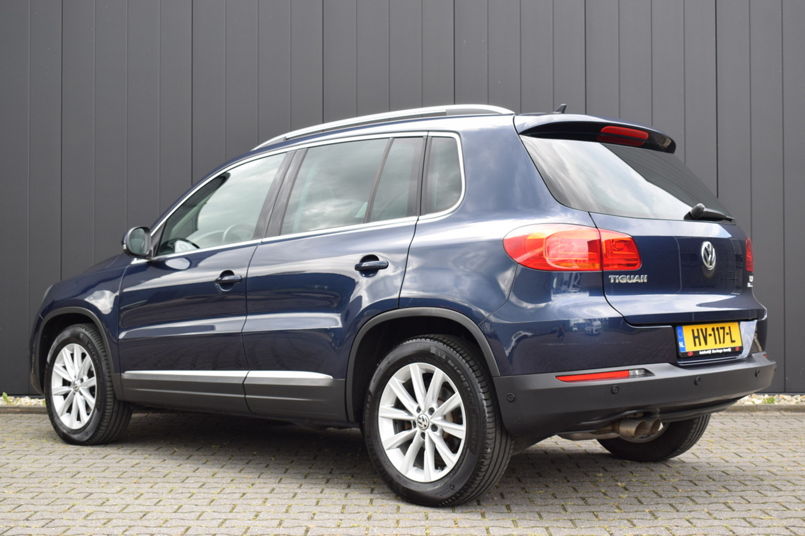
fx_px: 1140
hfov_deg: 38.9
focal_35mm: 51
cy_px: 268
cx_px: 402
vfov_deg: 26.5
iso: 400
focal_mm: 34
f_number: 6.3
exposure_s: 1/160
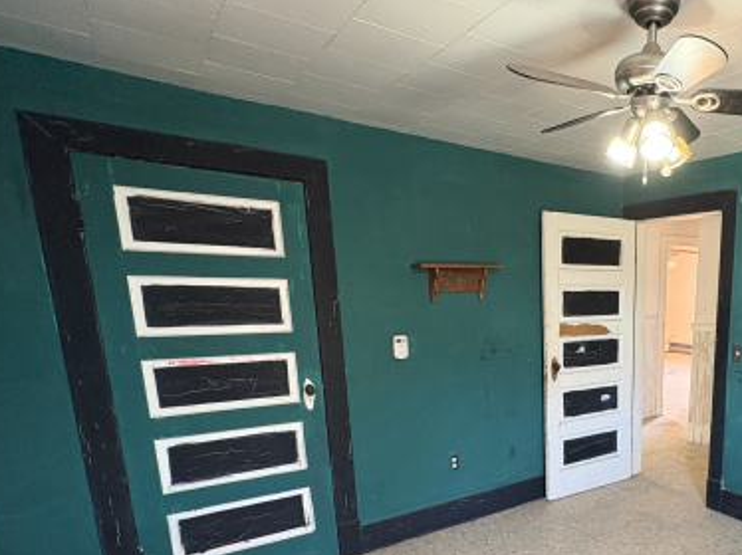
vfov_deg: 53.1
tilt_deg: -11.4
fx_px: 536
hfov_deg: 63.0
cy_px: 394
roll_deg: -0.8
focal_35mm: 25
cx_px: 602
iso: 500
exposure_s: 1/60
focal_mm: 2.22
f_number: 2.2
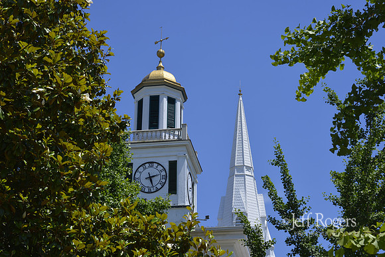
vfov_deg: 20.0
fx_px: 727
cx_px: 192
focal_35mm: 68
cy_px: 128
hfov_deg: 29.6
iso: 100
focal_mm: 68
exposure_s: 1/80
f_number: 14
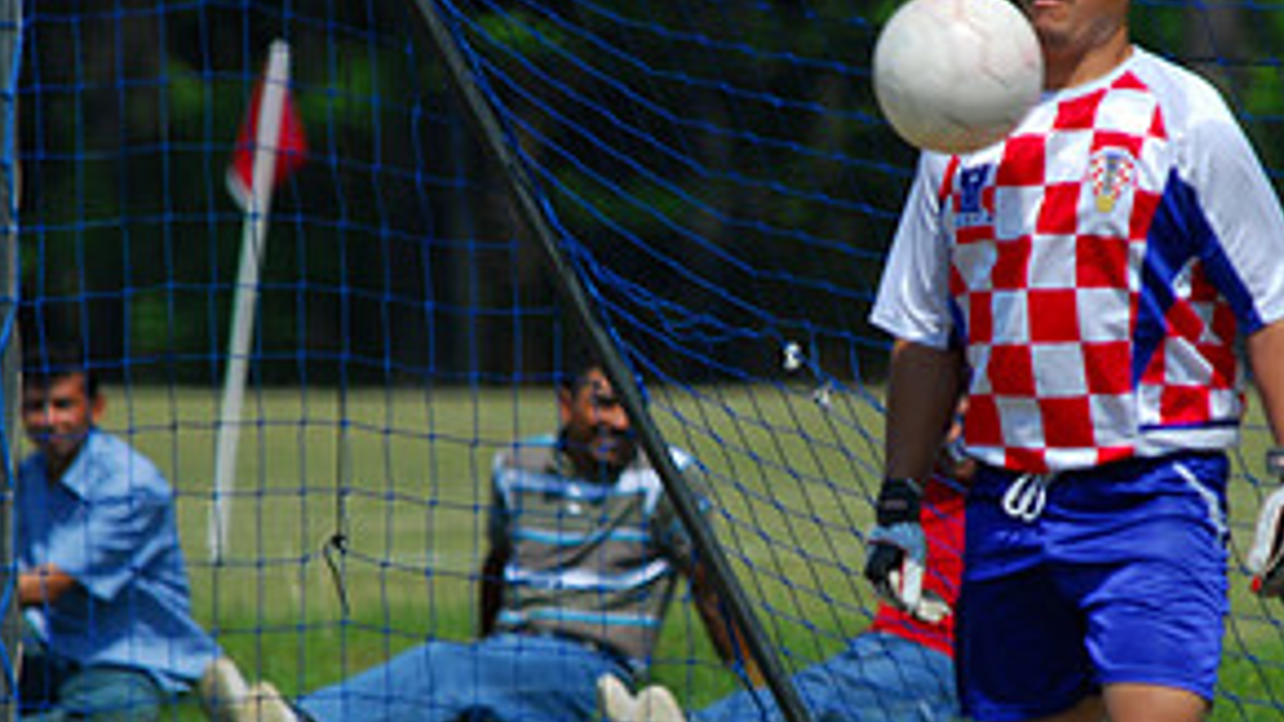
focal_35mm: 1164
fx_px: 39623
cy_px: 452
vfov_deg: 1.0
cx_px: 837
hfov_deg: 1.9
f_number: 6.3
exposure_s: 1/160
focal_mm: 370
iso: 100
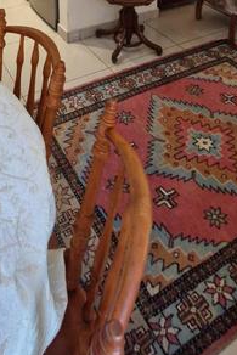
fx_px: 365
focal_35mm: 37
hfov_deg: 35.6
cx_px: 80
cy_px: -98
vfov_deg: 36.1
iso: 400
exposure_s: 1/50
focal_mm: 1.74
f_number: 2.2
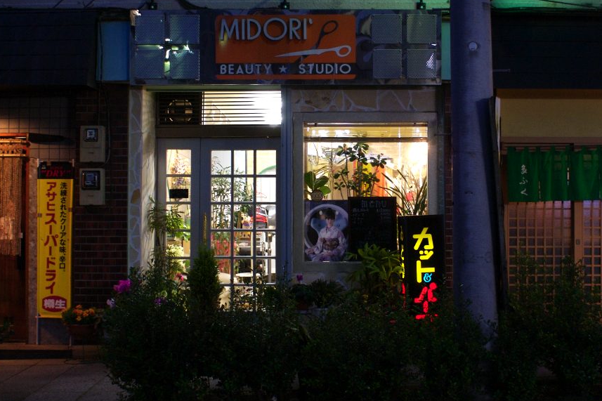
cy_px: 213
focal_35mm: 35
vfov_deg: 37.8
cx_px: 276
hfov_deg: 54.4
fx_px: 585
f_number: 4
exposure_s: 1/10
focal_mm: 20
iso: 400
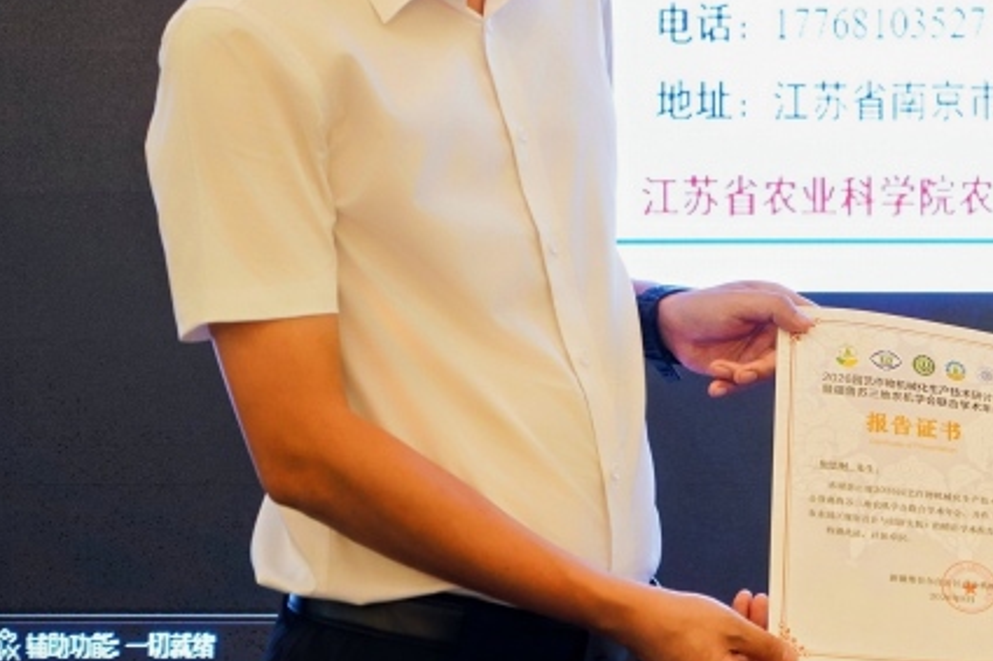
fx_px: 3529
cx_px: 888
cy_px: 109
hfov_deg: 15.8
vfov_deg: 10.7
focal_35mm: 128
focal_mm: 68
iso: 2500
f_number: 5
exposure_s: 1/100
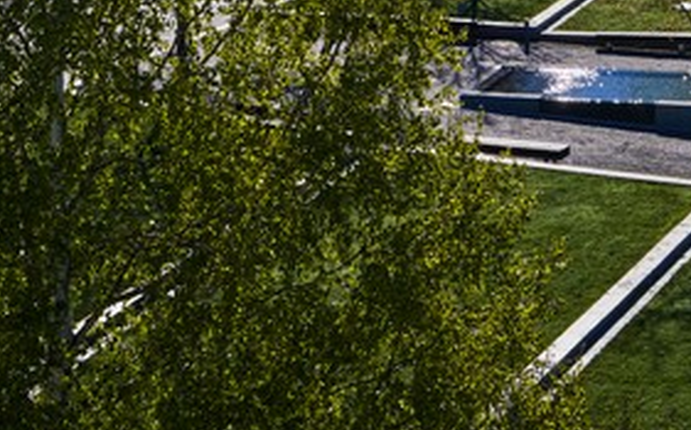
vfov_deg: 9.7
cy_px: -548
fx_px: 2295
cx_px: 762
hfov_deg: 16.6
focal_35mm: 122
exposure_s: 1/640
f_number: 10
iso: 100
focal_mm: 35
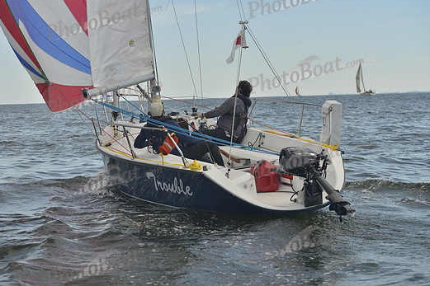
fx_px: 931
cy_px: 127
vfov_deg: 17.5
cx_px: 206
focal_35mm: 78
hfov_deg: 26.0
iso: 200
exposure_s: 1/800
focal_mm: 70
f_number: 5
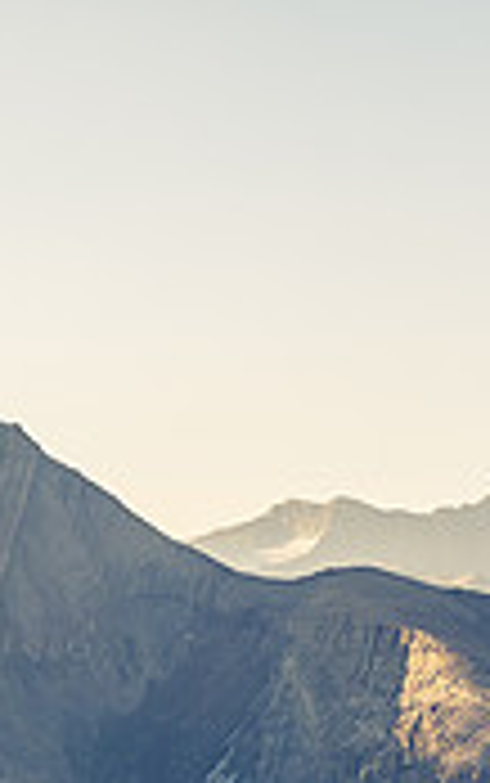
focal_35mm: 127
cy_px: 866
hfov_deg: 10.3
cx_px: 324
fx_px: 2709
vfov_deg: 16.0
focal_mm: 18
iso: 200
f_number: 8
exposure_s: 1/160
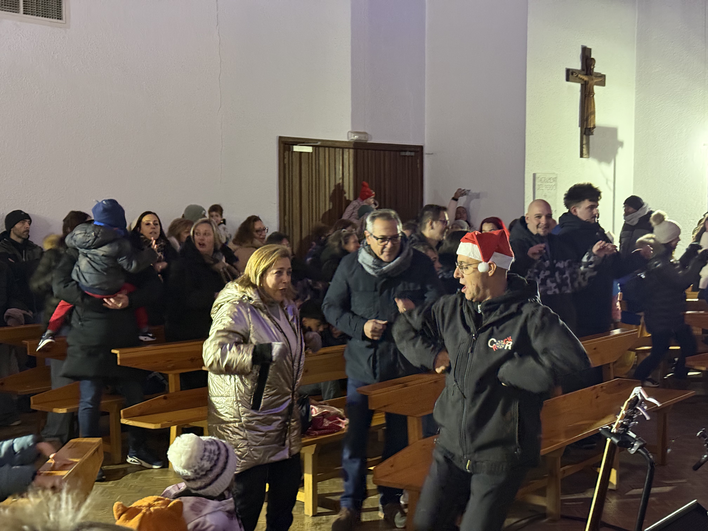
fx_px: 982
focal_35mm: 48
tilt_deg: -3.8
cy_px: 266
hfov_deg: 39.7
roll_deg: +0.3
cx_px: 354
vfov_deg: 30.3
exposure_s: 1/25
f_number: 1.78
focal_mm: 6.76
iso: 640
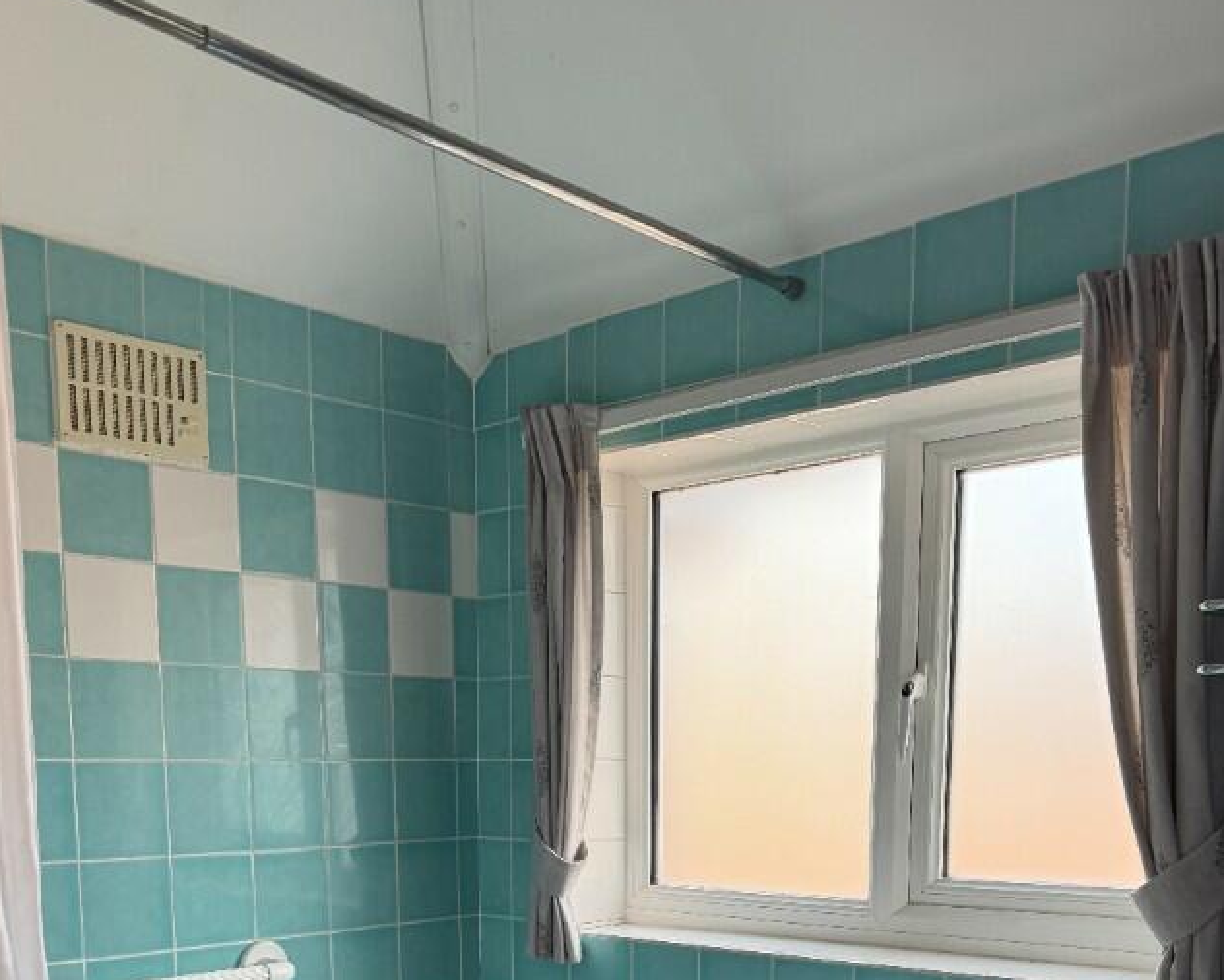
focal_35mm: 38
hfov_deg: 47.9
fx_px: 1377
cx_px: 580
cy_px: 937
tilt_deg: -6.7
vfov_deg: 36.0
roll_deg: -0.1
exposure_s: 1/100
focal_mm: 6.86
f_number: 1.78
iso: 125
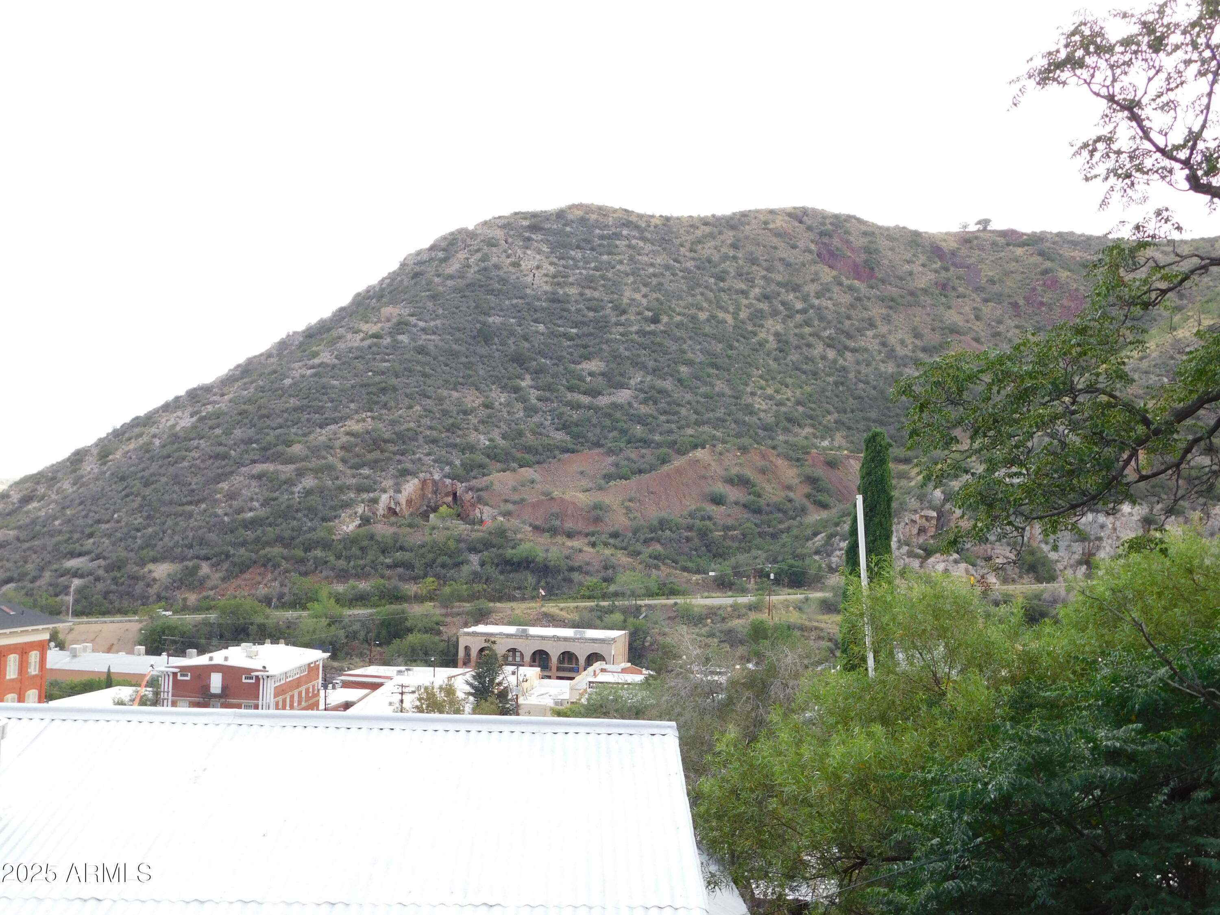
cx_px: 610
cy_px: 458
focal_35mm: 36
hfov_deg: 51.4
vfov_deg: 39.7
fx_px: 1269
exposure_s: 1/250
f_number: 3.5
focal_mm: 6.3
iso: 125
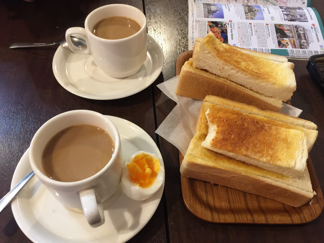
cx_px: 162
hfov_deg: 61.7
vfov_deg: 48.2
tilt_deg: -53.9
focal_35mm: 29
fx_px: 271
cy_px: 122
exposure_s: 1/15
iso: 100
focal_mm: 4.15
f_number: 2.2
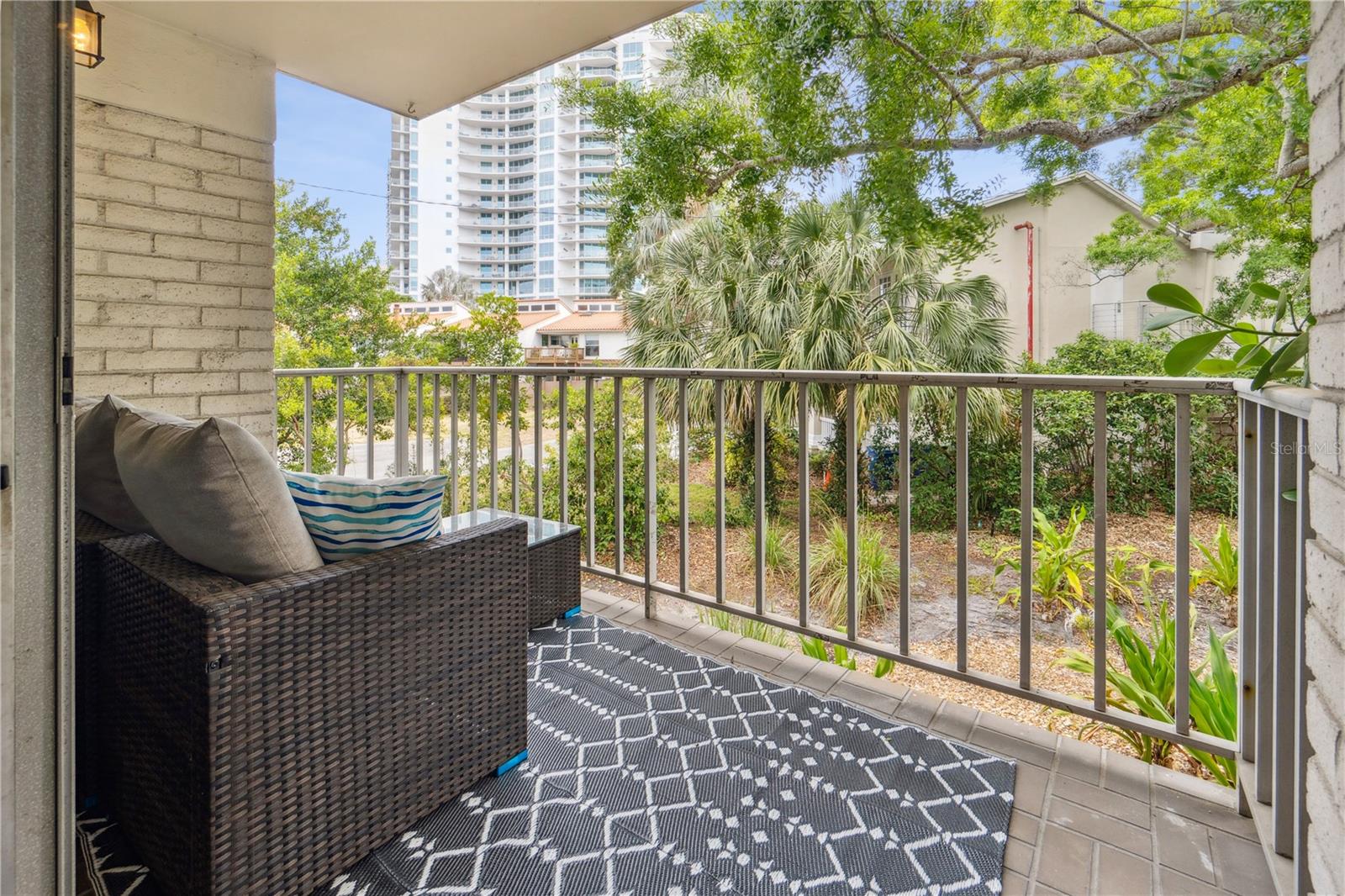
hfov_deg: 100.4
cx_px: 672
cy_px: 448
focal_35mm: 15
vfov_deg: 77.3
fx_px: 560
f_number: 7.1
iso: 250
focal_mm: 10
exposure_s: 1/125
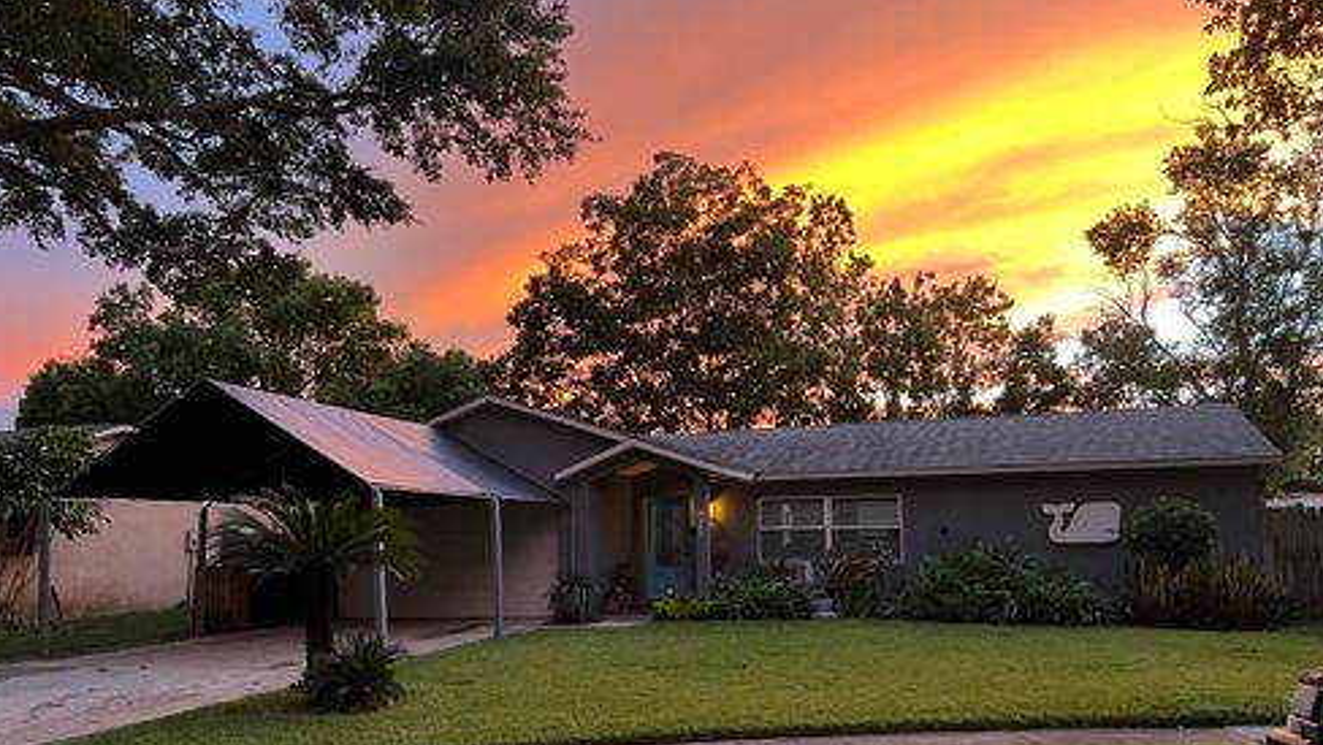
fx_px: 1018
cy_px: 454
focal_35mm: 29
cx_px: 662
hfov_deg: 66.0
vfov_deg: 40.0
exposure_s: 1/60
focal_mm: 5.7
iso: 160
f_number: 1.5
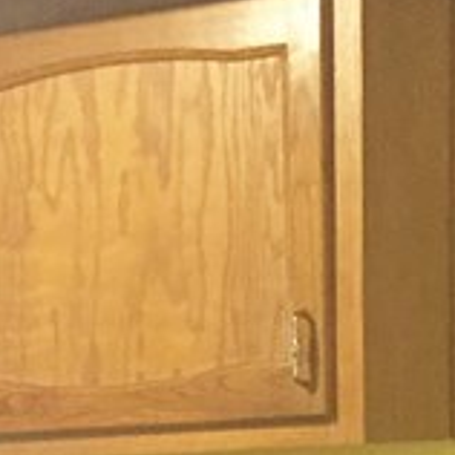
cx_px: -141
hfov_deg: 10.3
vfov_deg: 9.8
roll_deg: +0.8
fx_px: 2469
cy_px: 898
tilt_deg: -10.7
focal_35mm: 166
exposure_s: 1/30
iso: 200
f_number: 2.2
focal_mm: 4.15
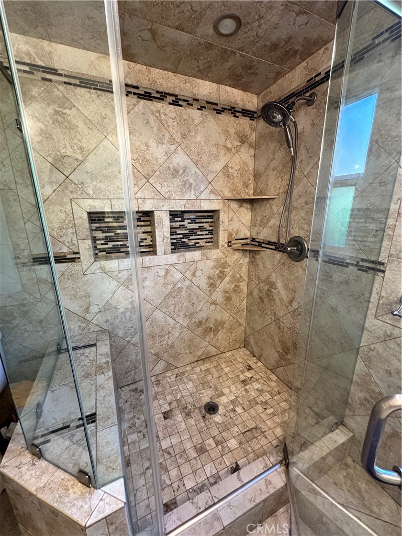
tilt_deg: -14.6
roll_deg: +0.4
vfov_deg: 102.1
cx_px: 201
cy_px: 268
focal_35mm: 14
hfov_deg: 85.7
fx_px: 217
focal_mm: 2.22
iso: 250
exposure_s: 1/60
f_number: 2.2
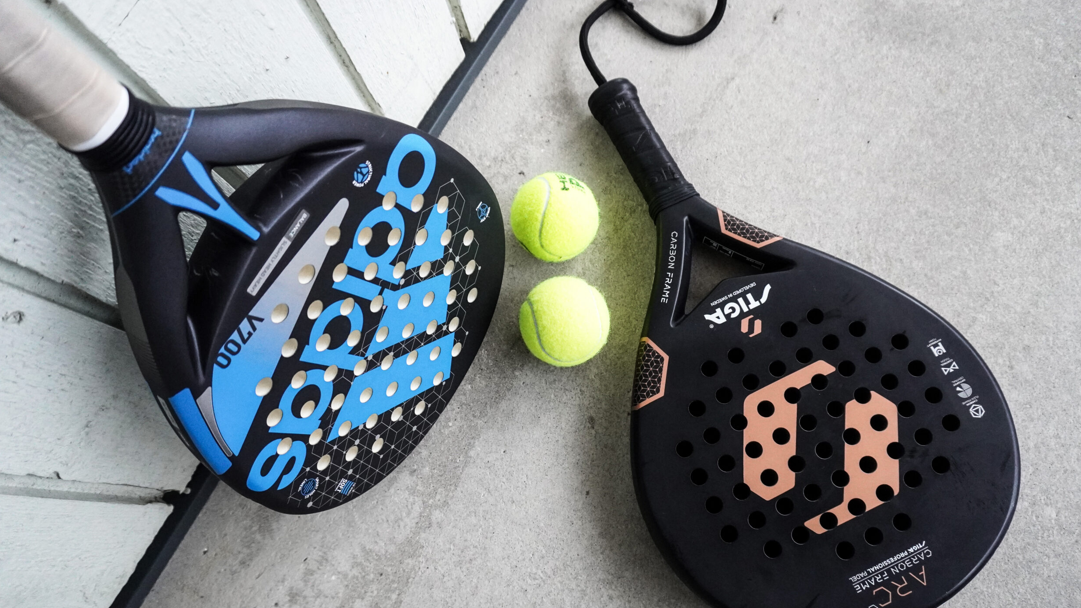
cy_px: 347
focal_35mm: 26
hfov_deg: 71.9
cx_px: 550
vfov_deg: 44.3
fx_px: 745
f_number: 3.5
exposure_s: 1/160
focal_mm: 16
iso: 2500
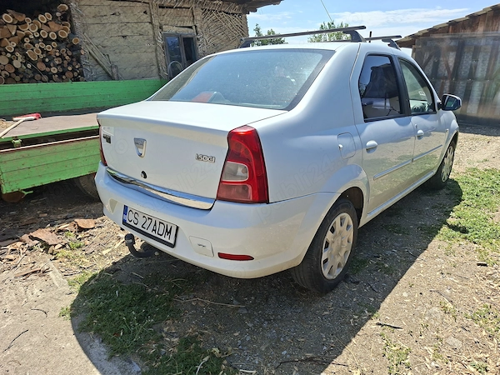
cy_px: 188
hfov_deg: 73.9
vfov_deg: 58.9
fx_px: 332
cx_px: 250
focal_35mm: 23
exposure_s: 1/2151
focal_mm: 5.54
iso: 50
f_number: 1.8
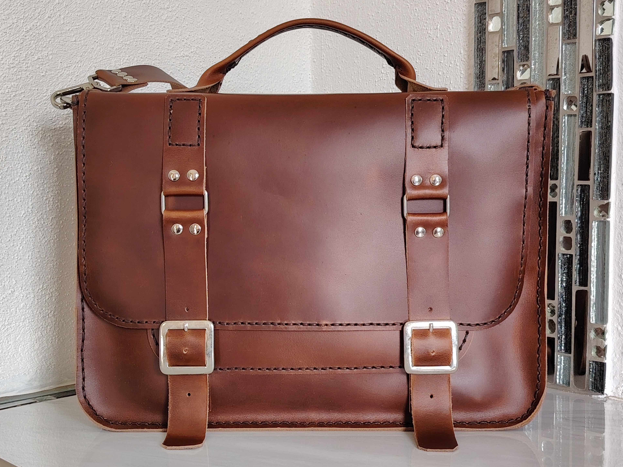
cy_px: 236
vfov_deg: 29.1
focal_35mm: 50
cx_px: 302
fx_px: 900
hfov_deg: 38.2
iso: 294
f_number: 1.75
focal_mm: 5.25
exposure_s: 1/33.3
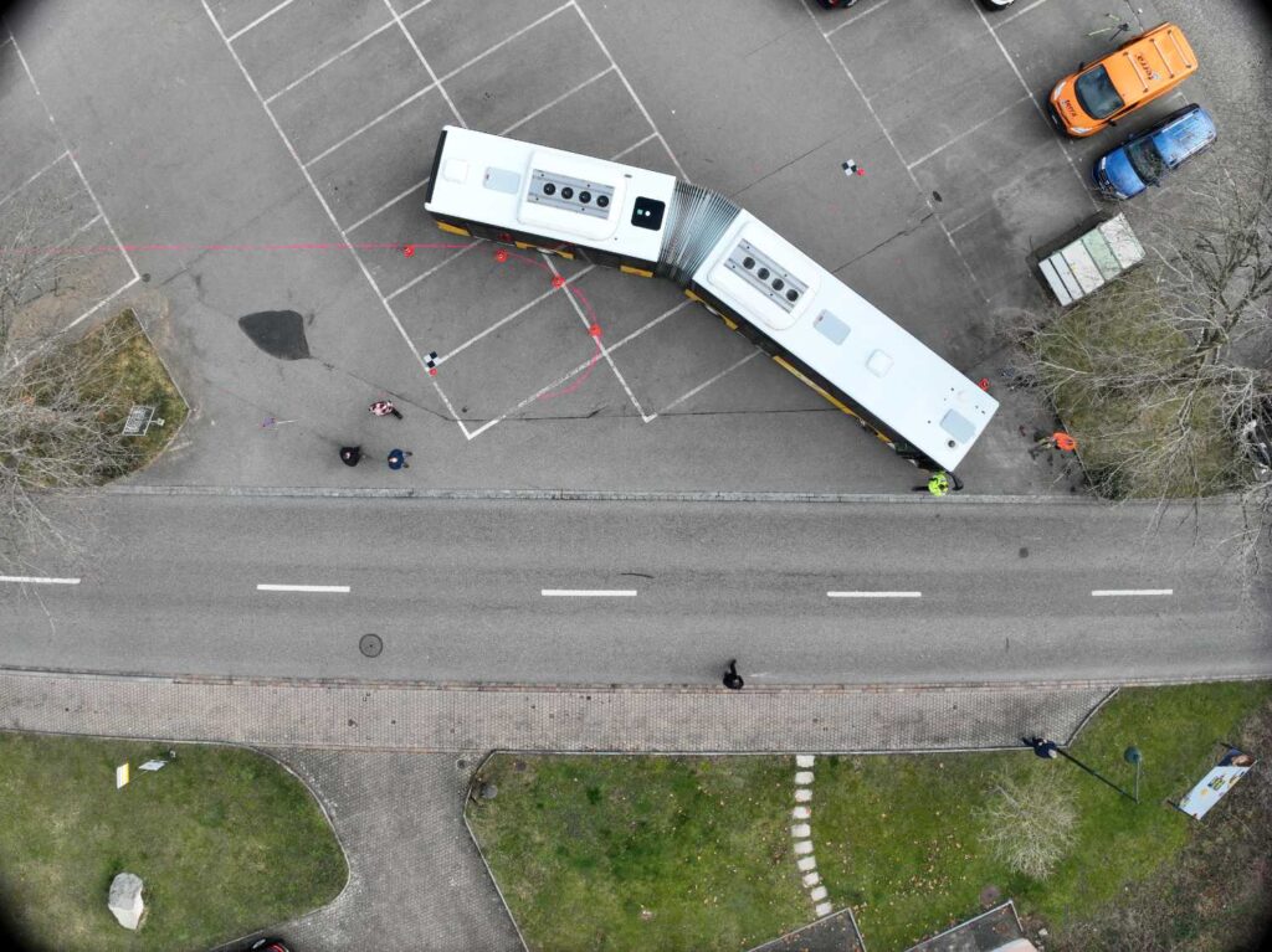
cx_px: 636
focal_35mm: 24
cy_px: 476
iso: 100
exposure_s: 1/1000
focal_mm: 12.3
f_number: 2.8
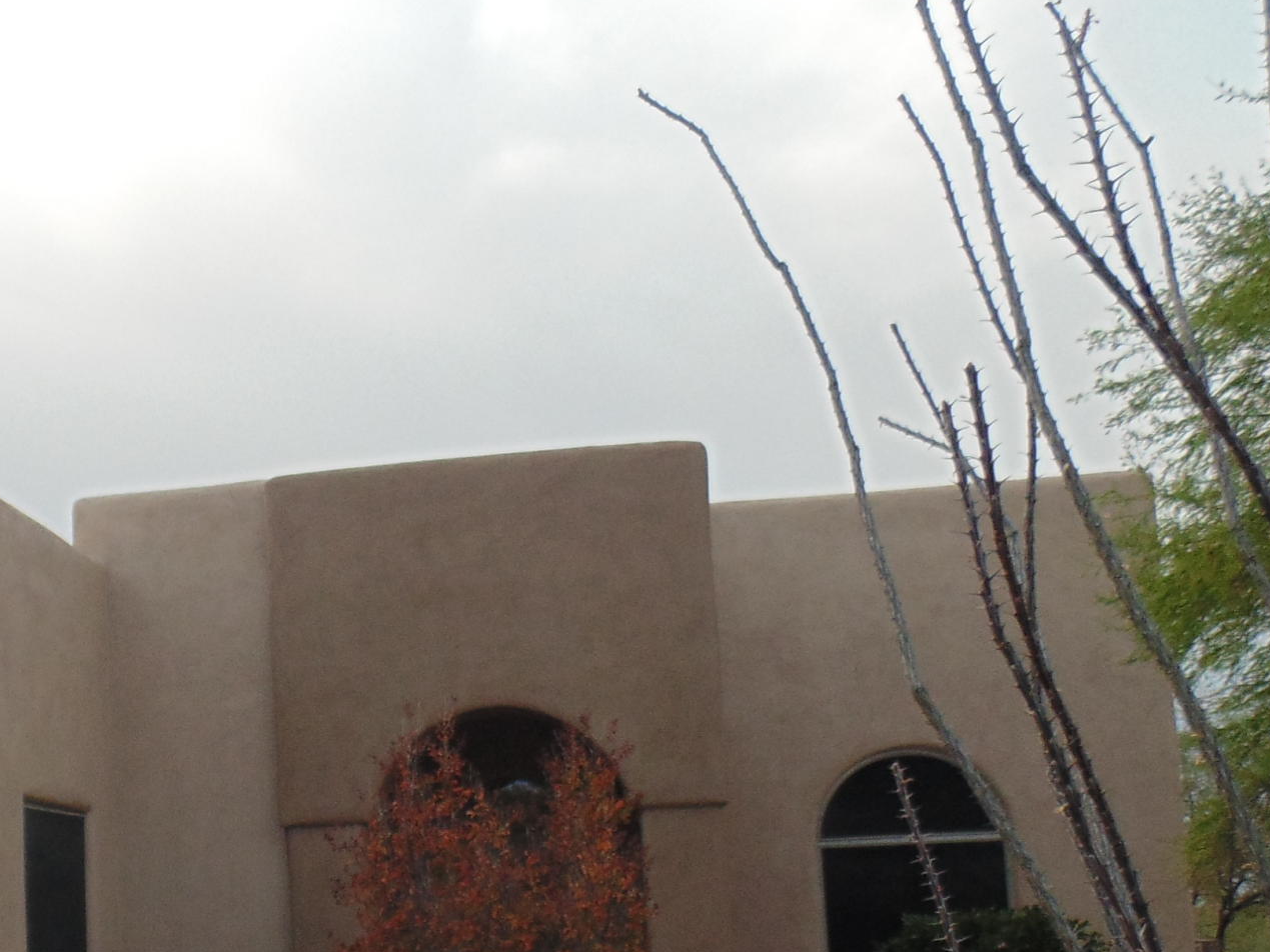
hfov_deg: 35.1
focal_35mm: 52
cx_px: 172
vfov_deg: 27.5
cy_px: 743
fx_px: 1908
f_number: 3.1
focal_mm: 4
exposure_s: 1/200
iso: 80
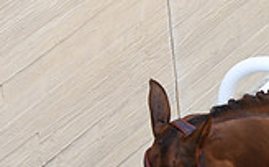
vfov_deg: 3.0
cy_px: 169
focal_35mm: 440
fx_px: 3221
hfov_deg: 4.7
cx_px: 446
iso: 1000
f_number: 5
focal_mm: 122
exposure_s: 1/1000
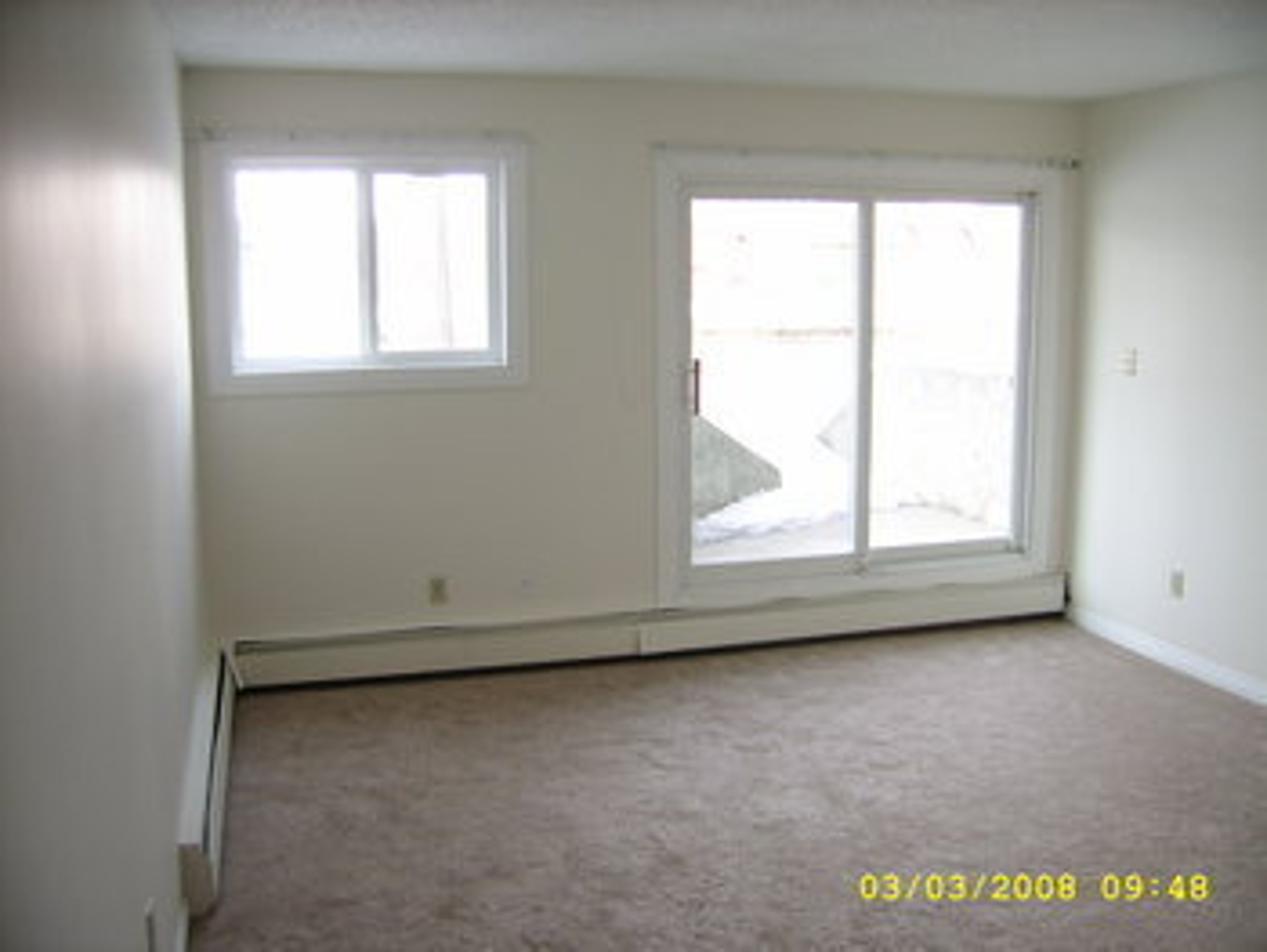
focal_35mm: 35
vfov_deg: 40.7
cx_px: 634
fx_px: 1282
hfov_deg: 52.6
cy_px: 476
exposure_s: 1/38
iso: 100
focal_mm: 5.95
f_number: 2.8
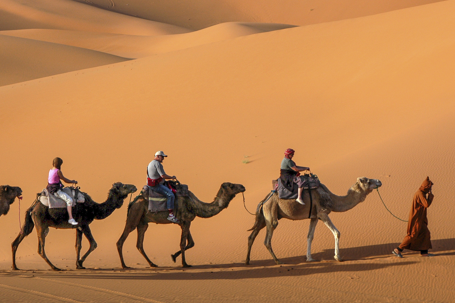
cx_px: 162
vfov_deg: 8.8
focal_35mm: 156
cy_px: 85
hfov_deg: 13.2
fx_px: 1972
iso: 200
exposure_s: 1/160
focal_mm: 70
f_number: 6.3
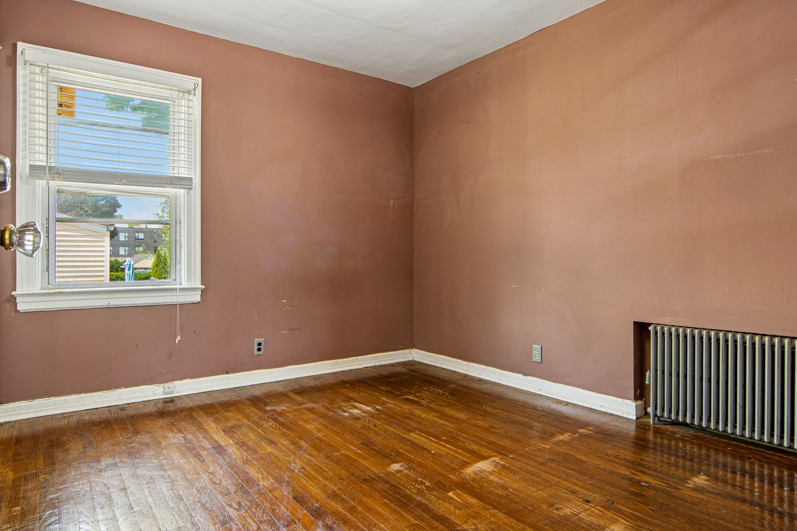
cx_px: 398
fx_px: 465
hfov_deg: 81.2
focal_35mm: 21
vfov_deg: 59.5
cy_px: 266
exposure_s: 1
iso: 100
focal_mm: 14
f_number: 9
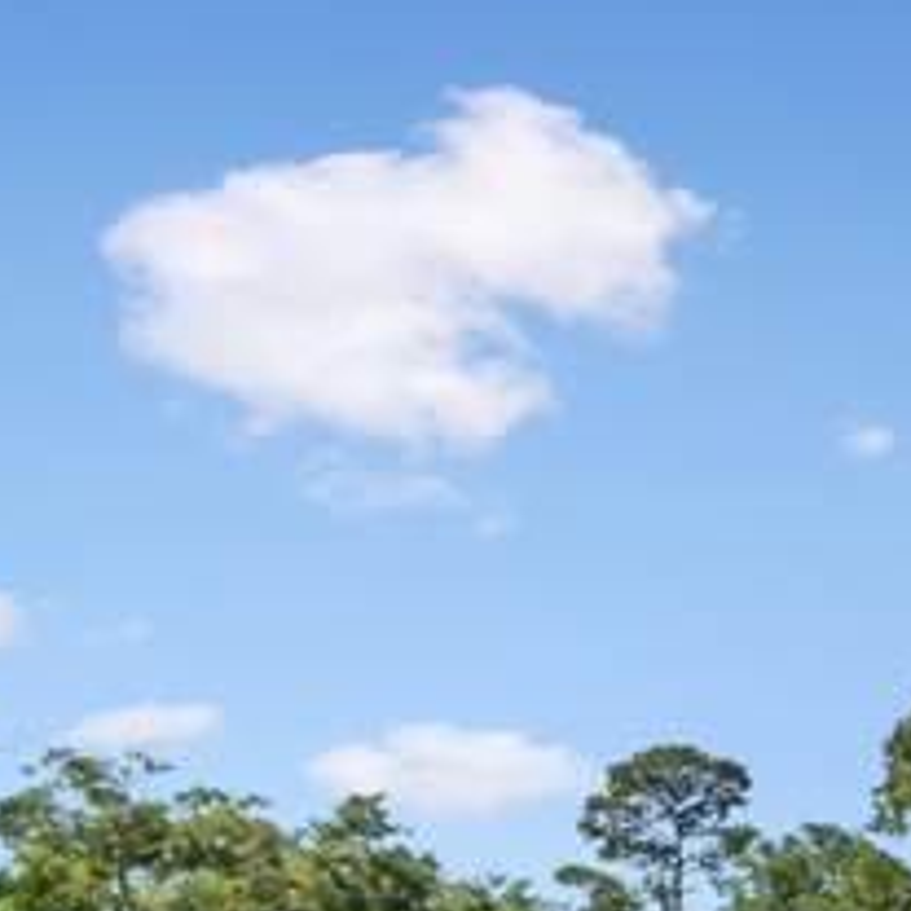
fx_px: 2442
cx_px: 1492
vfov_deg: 19.3
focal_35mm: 82
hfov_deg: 18.0
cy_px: 1223
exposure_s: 1/500
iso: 110
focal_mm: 12.29
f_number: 2.8
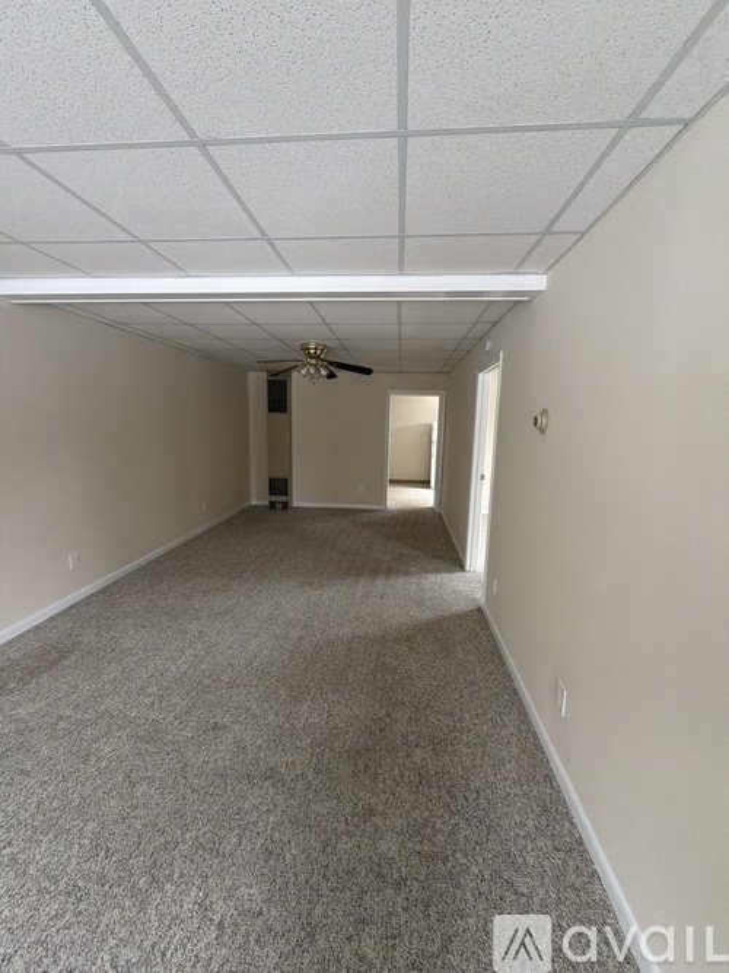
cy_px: 486
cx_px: 364
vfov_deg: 102.1
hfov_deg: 85.7
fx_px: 393
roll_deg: -1.1
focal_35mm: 14
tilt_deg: -6.4
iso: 320
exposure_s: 1/103
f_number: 2.2
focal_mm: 2.22
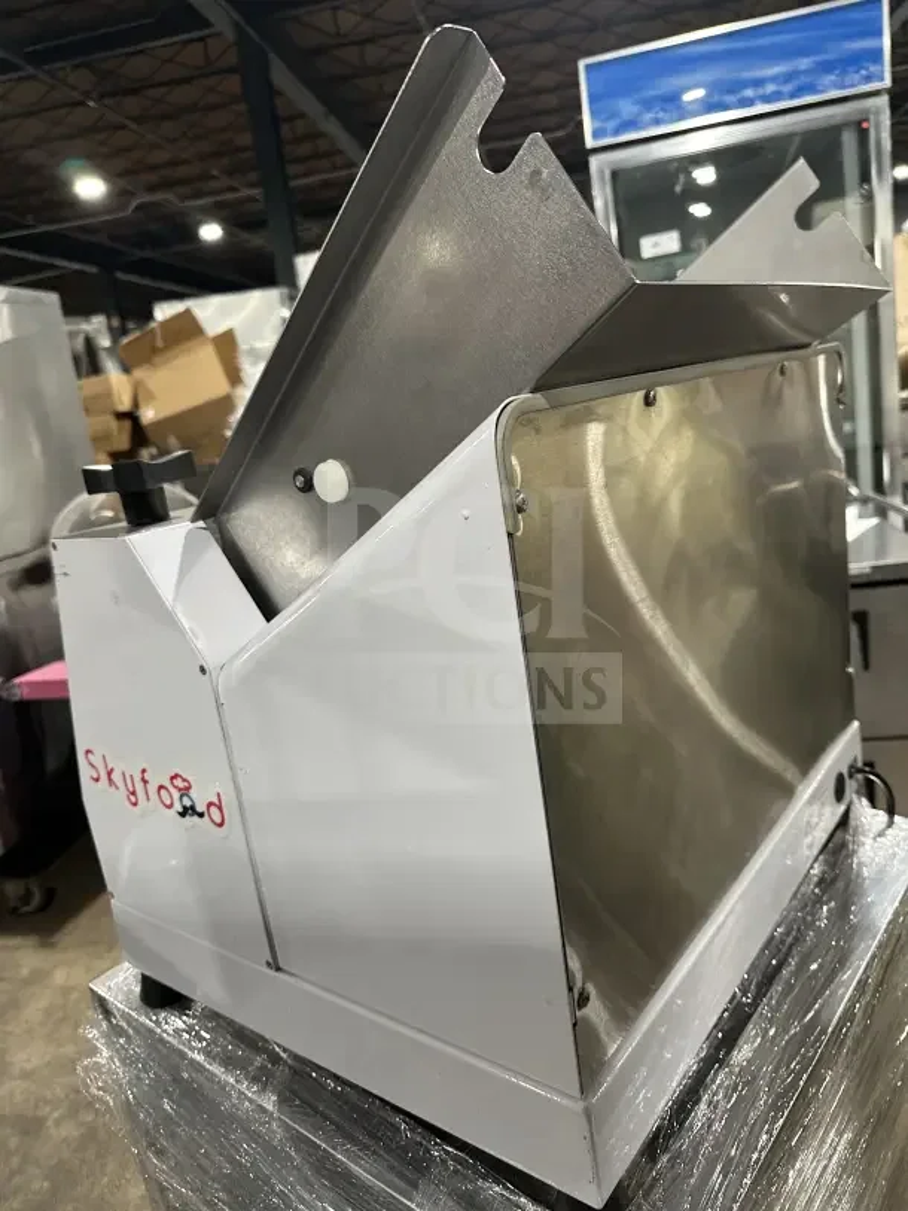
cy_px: 606
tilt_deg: -13.1
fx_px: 839
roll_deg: +8.4
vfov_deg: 71.6
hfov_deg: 56.8
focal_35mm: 24
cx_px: 454
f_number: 1.78
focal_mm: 6.86
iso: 250
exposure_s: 1/62
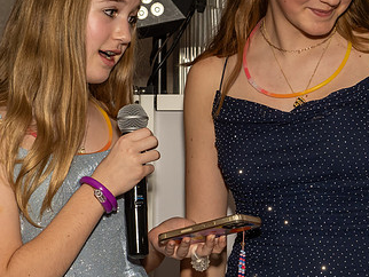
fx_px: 1387
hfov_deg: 15.2
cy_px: 86
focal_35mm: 130
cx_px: 173
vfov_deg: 11.4
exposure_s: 1/250
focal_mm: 38
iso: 800
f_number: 8
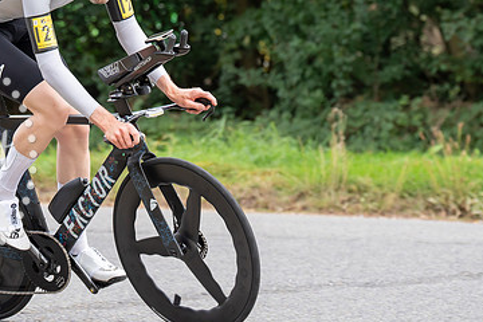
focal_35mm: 227
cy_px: 18
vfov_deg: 6.0
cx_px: 80
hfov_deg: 9.0
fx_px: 3045
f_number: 4
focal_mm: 111
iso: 640
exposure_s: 1/1000
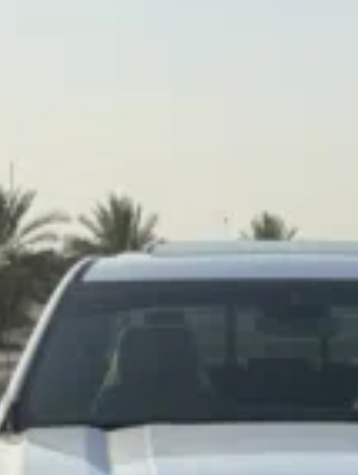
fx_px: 1856
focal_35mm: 135
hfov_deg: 11.0
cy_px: 599
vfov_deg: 14.1
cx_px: 298
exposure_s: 1/4587
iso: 80
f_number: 1.78
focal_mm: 6.76
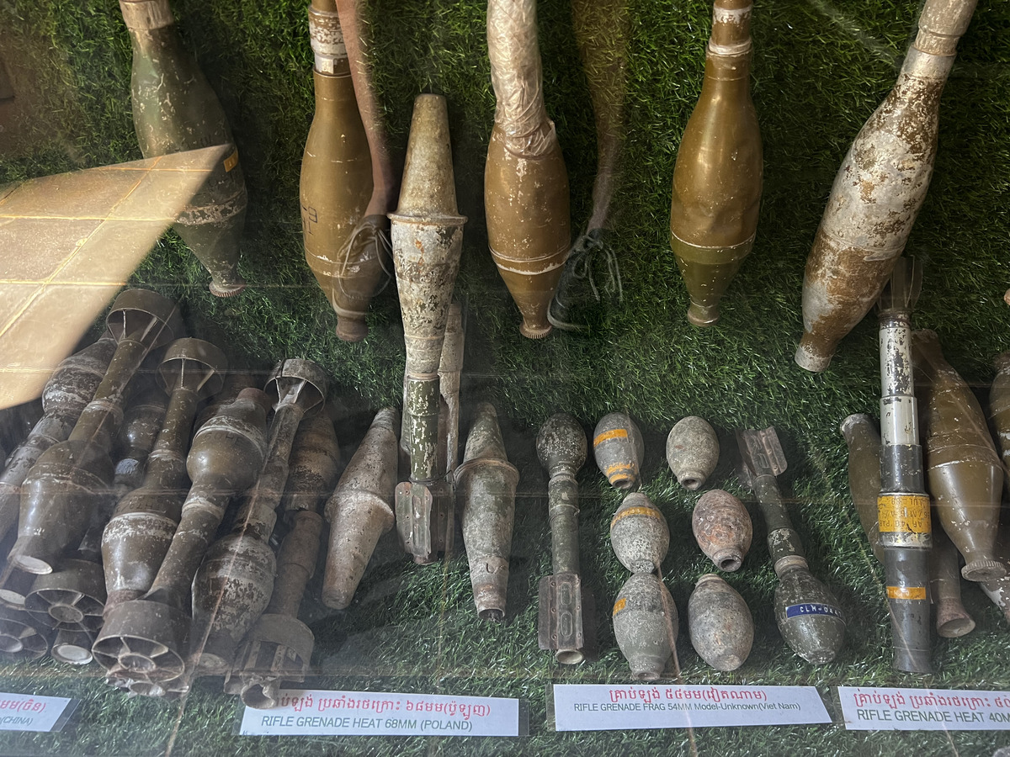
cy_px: 378
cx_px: 505
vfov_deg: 53.1
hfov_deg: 67.3
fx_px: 759
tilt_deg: -39.4
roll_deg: -0.6
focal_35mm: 26
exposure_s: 1/60
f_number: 1.5
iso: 250
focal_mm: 5.7
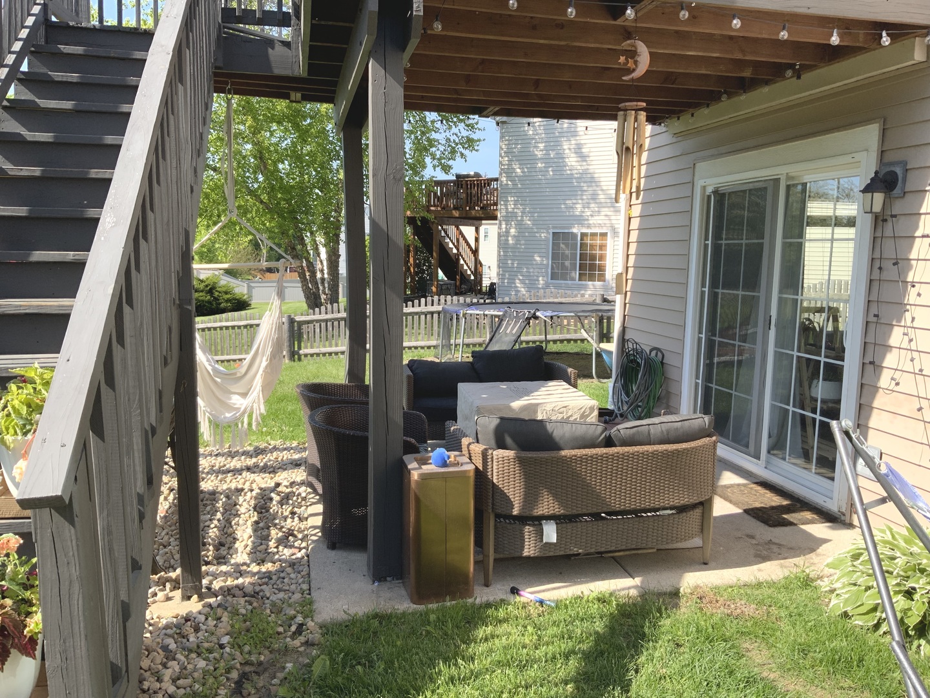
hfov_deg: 61.7
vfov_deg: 48.2
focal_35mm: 29
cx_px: 465
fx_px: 779
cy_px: 349
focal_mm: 3
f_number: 1.8
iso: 16
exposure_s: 1/635
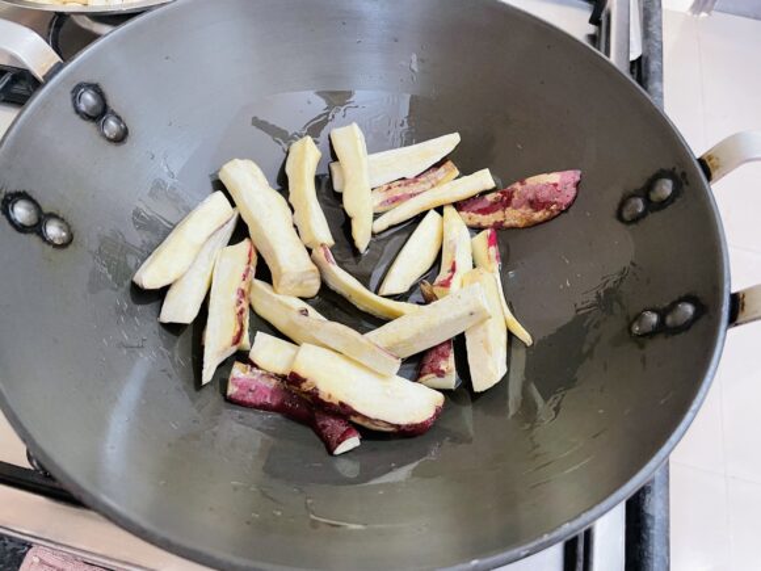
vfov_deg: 53.1
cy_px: 286
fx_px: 572
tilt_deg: -57.7
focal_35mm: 26
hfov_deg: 67.3
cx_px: 380
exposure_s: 1/50
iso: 320
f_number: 1.6
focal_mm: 4.2
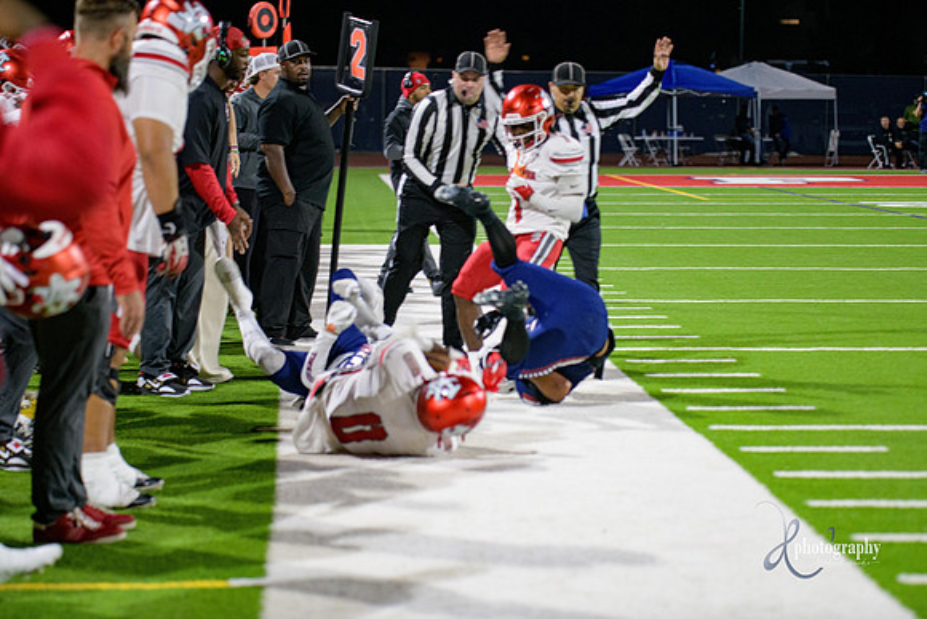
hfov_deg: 17.1
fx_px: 3091
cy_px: 310
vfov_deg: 11.4
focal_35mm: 120
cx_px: 464
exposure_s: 1/250
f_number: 2.8
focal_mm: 120
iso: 2000
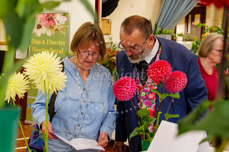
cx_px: 114
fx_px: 337
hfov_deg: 37.5
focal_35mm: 53
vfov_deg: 25.5
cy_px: 76
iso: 2500
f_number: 5.6
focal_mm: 53
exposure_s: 1/60
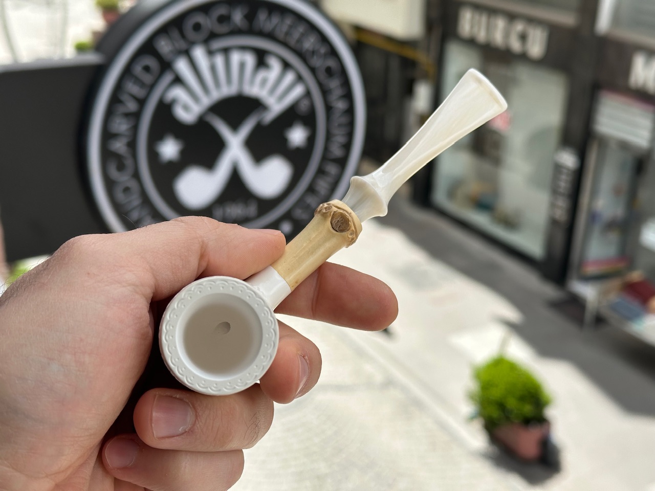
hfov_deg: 39.7
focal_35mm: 48
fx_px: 908
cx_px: 328
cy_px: 246
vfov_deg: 30.3
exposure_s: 1/1880
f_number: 1.78
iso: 64
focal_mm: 6.86
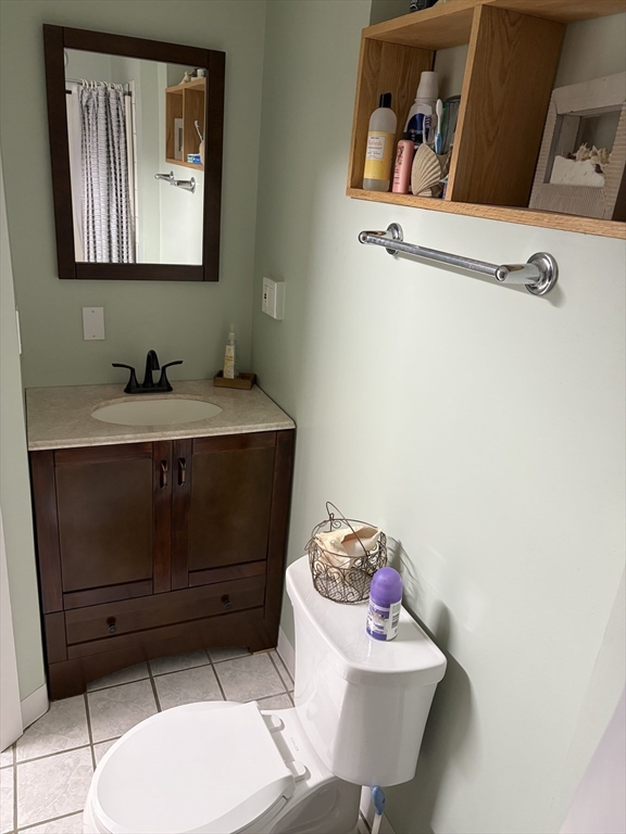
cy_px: 417
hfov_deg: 53.1
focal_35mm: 26
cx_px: 313
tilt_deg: -19.7
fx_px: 627
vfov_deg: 67.3
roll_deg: -5.6
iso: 200
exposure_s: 1/60
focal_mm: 5.96
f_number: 1.6
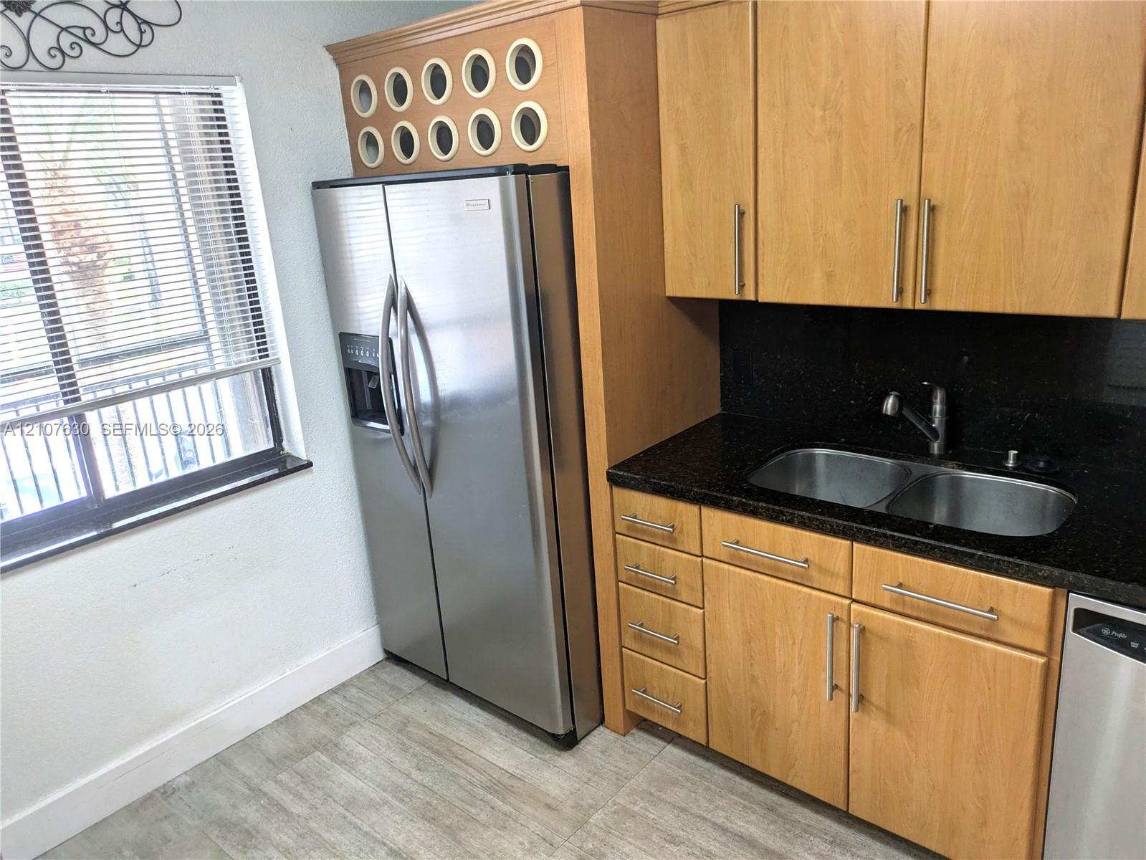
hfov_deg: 69.4
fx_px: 828
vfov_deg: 54.9
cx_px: 573
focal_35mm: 25
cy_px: 430
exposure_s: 1/60
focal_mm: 5.43
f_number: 1.89
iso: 62
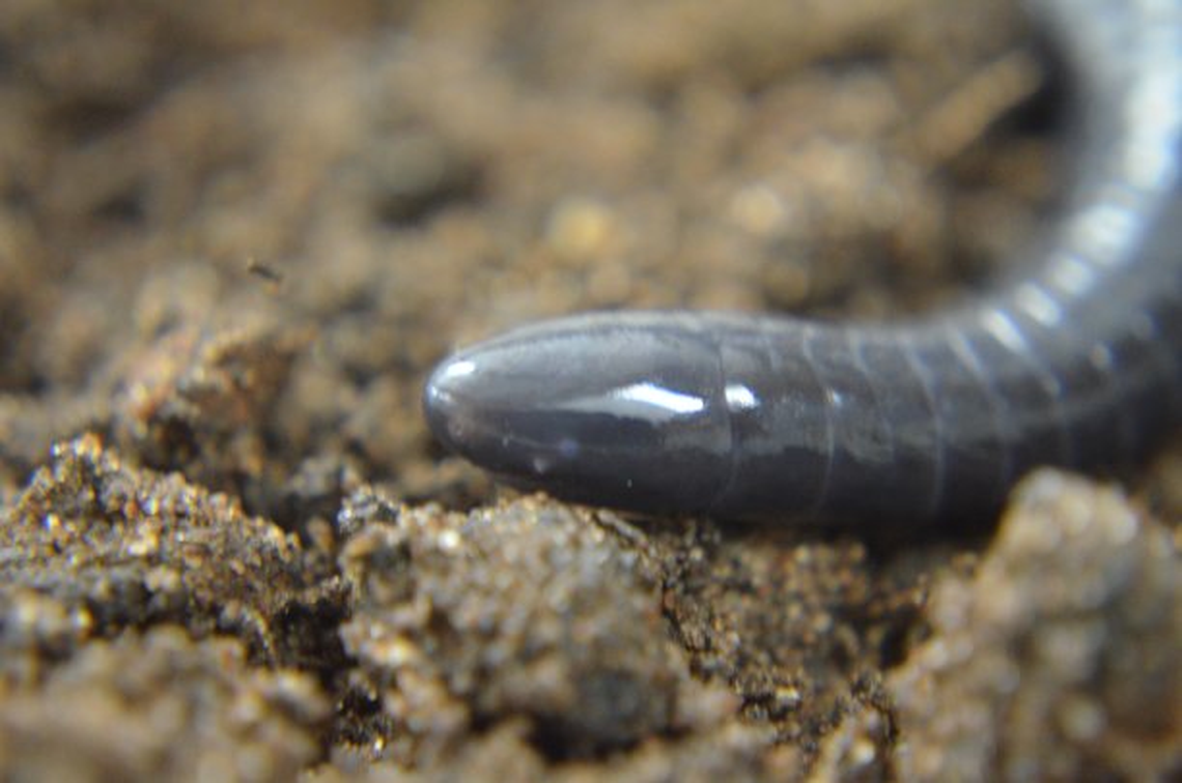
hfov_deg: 24.7
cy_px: 392
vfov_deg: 16.5
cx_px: 591
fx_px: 2702
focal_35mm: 82
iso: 3200
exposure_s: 1/10
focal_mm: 55
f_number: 5.6
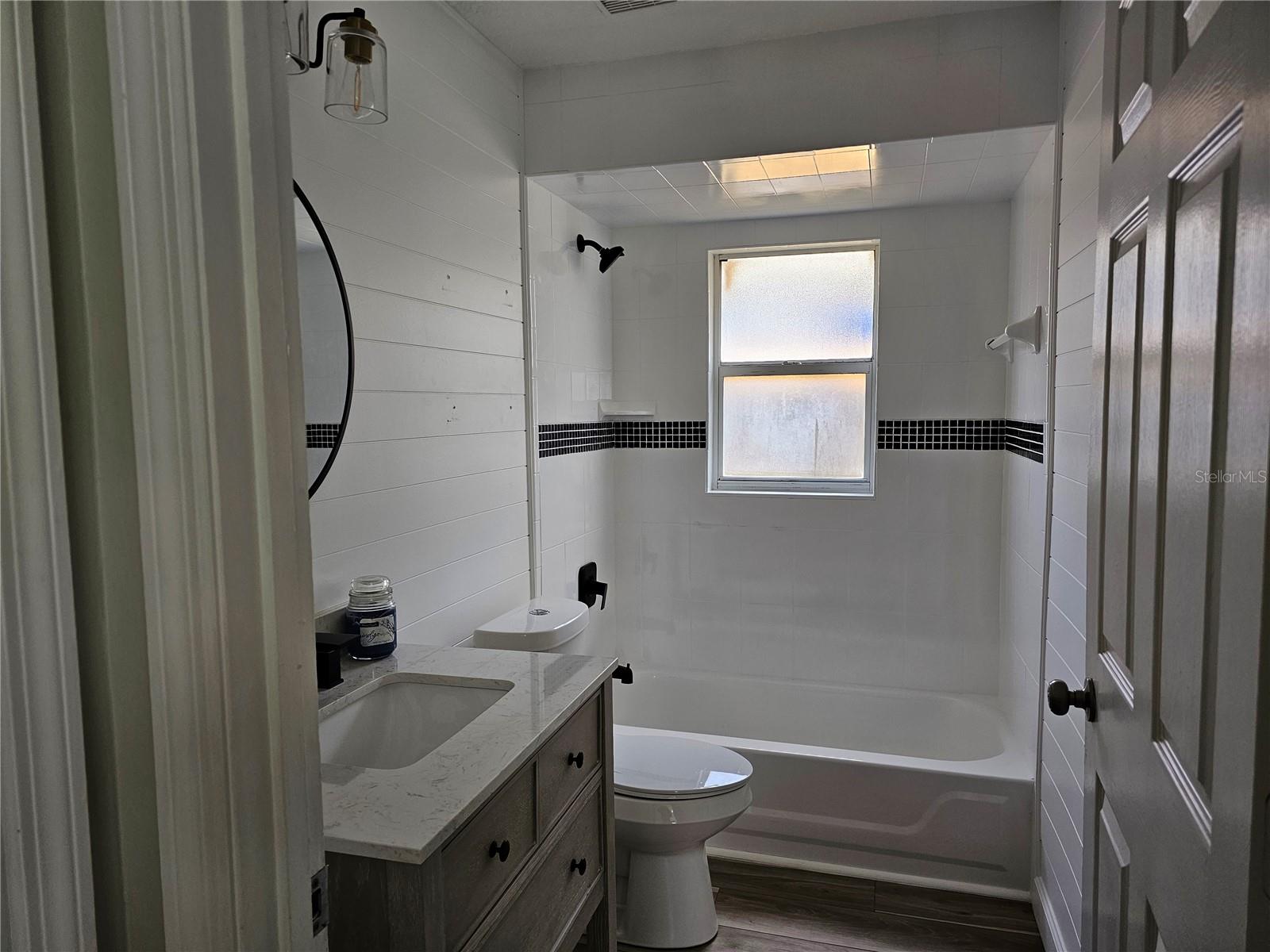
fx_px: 844
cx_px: 635
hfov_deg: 73.9
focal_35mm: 23
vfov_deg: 58.9
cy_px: 476
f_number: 1.7
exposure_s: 1/180
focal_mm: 6.3
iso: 160
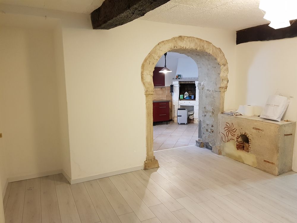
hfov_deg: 67.3
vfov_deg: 53.1
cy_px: 112
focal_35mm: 26
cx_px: 148
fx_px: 223
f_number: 1.7
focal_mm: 4.3
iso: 250
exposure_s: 1/25
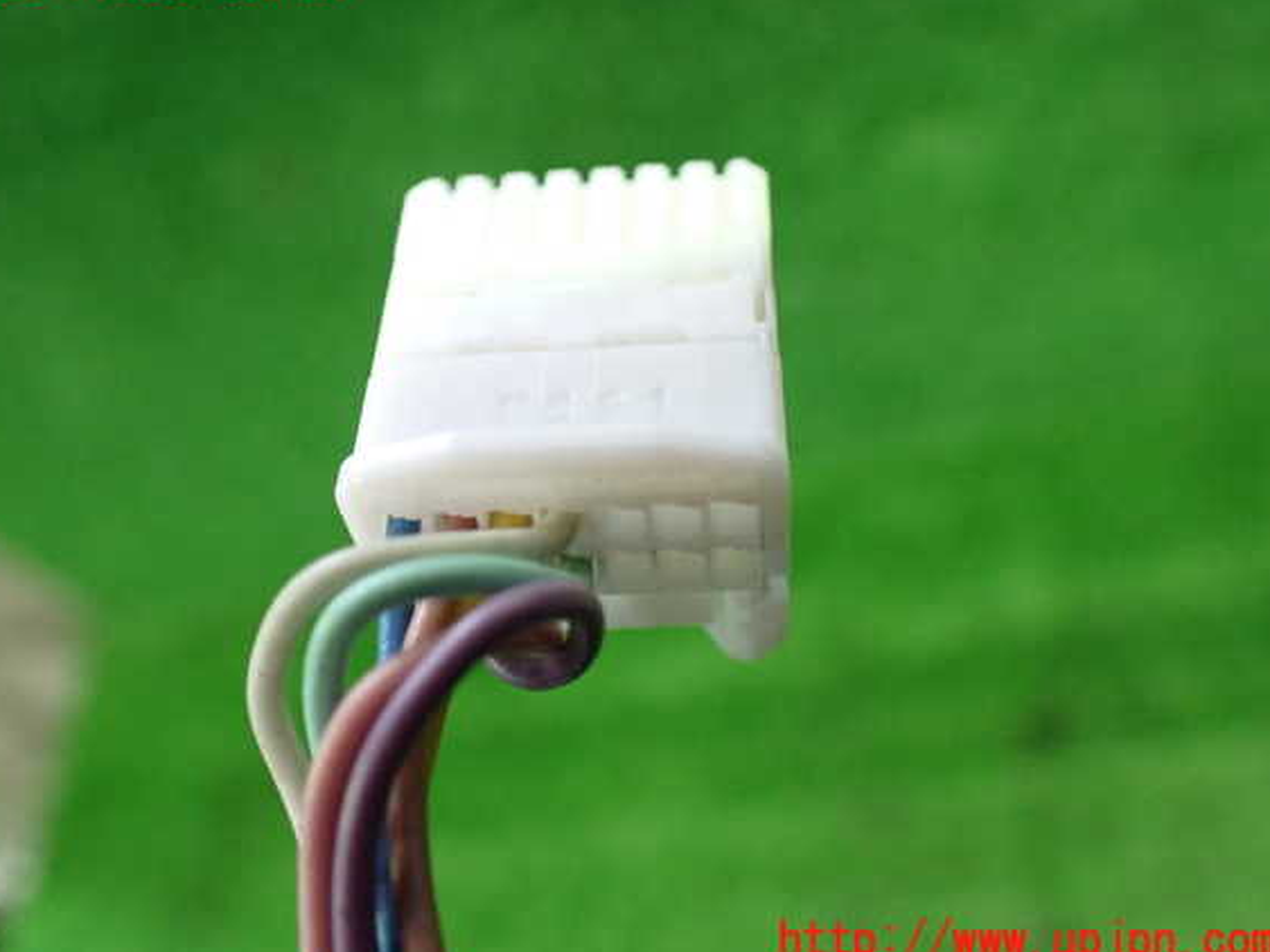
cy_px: 462
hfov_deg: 56.8
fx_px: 1174
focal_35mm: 32
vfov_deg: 44.1
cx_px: 611
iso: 800
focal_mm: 5.4
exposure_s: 1/80
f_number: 2.3
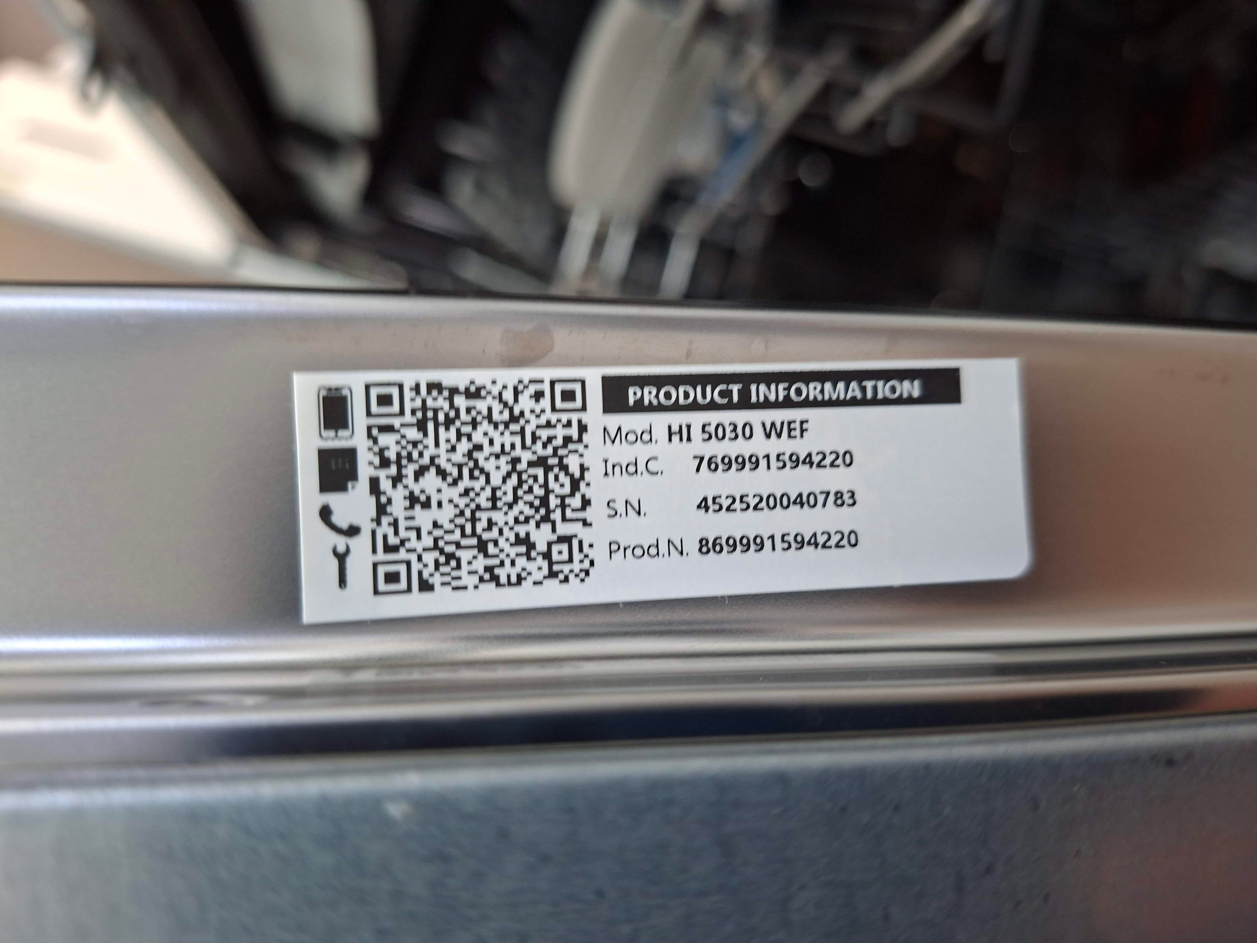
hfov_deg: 73.9
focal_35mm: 23
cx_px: 628
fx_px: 835
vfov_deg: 58.9
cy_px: 472
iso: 320
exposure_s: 1/33
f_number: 1.8
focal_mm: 5.54
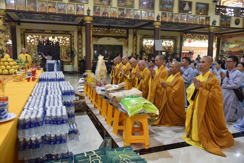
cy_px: 82
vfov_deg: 43.6
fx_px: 203
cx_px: 122
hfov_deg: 61.9
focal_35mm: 30
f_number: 4
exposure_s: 1/60
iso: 1000
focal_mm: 30
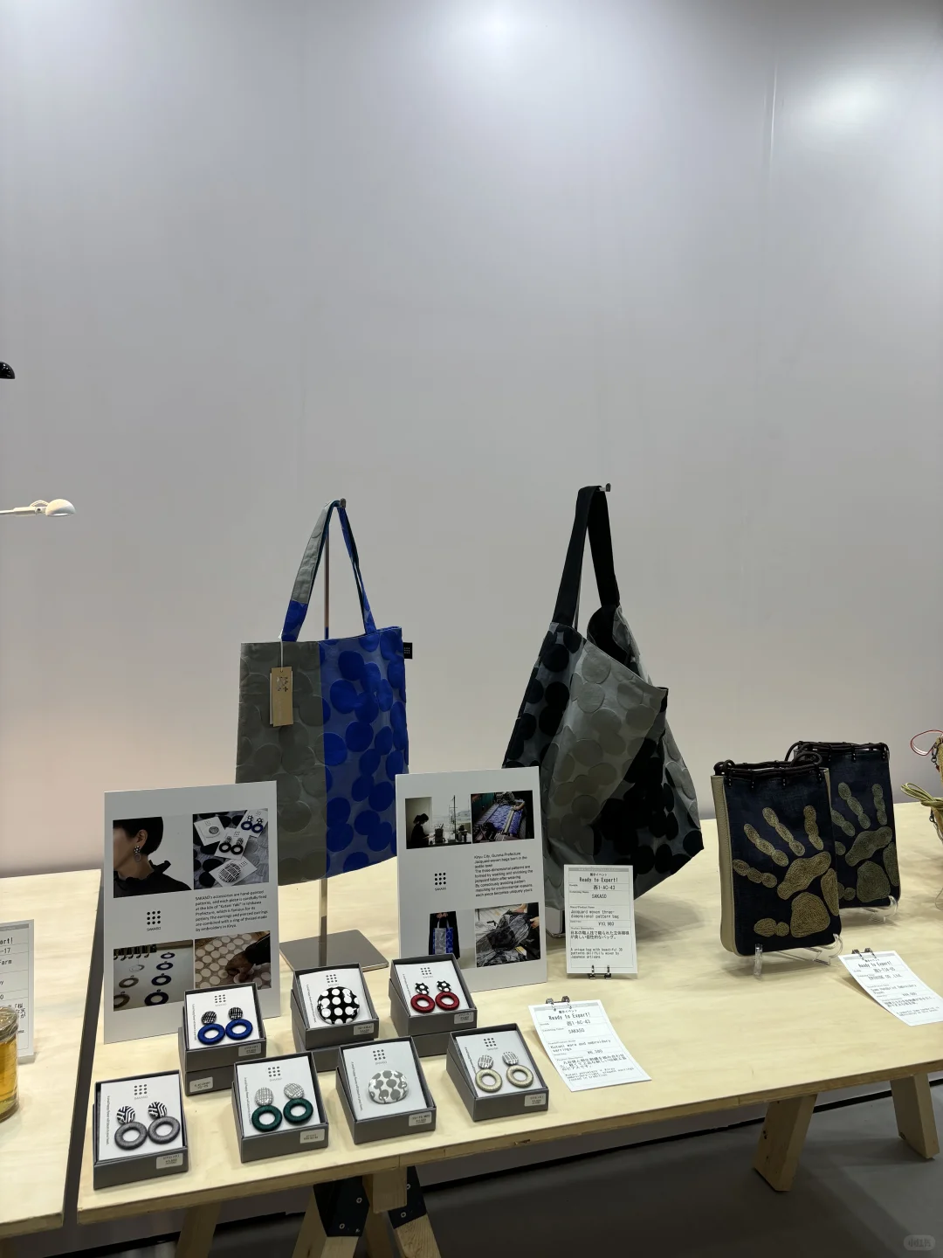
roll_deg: -1.9
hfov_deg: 53.1
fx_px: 944
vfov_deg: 67.3
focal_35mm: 26
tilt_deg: -4.7
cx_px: 472
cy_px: 629
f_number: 1.6
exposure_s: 1/100
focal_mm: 5.96
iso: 50
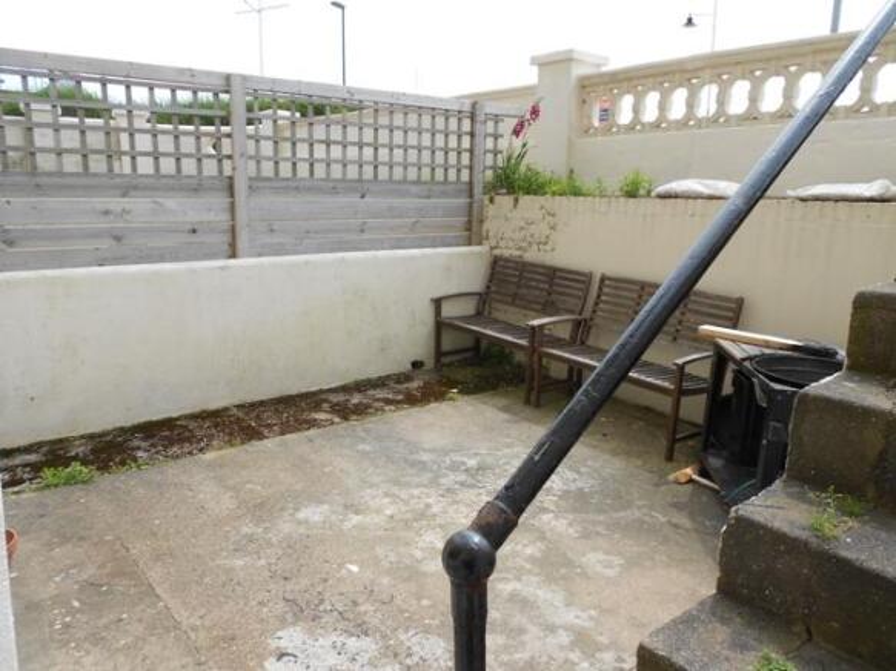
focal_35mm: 26
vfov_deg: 53.0
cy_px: 336
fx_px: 673
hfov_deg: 67.3
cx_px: 448
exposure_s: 1/500
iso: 80
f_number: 3.2
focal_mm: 4.6
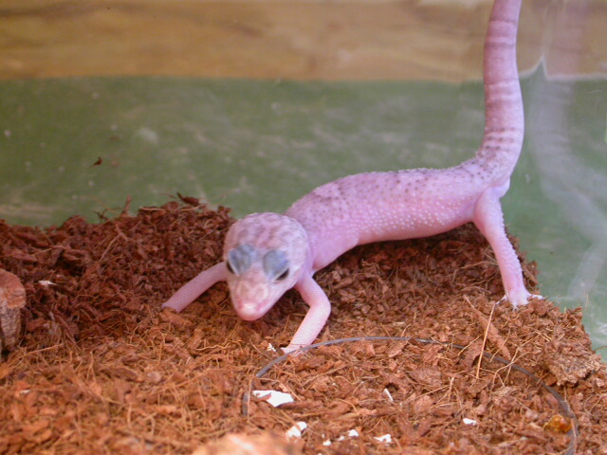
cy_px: 228
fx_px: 2157
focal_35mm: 123
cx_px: 304
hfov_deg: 16.0
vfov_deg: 12.0
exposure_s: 1/4.4
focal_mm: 25.5
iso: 100
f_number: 4.4
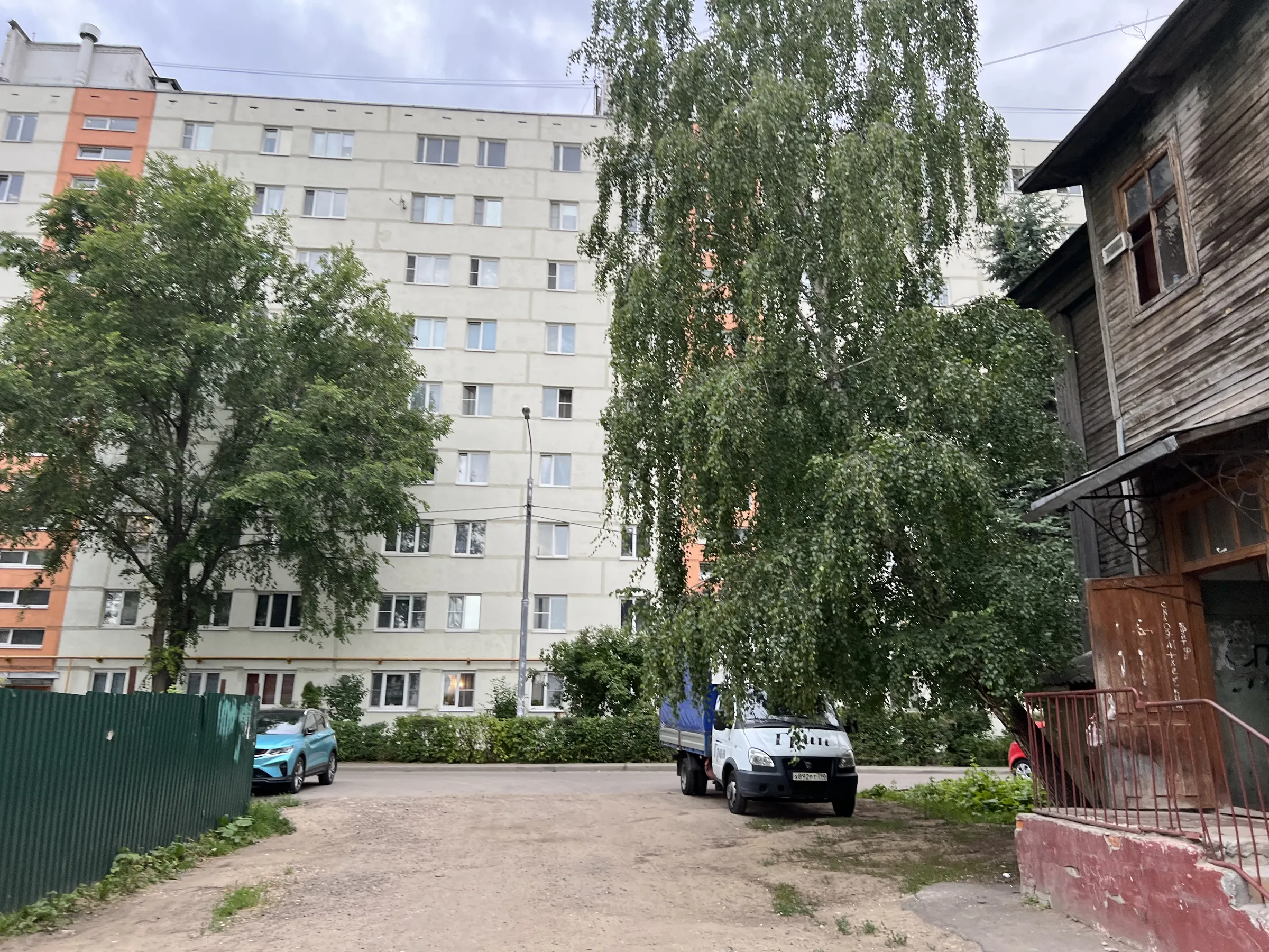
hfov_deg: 67.3
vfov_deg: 53.1
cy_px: 476
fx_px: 953
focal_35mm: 26
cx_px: 634
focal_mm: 5.7
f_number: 1.5
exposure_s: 1/121
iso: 80
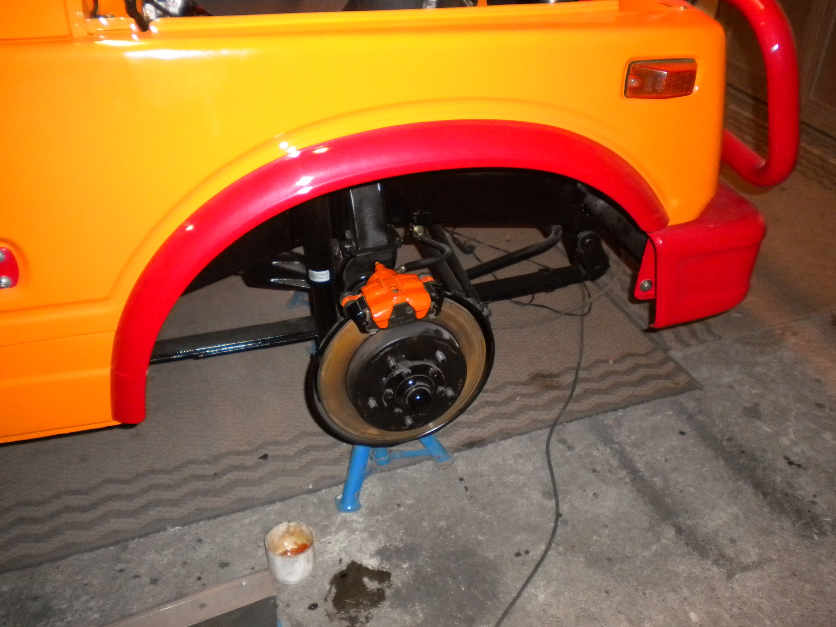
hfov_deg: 52.6
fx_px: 845
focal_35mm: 35
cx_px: 418
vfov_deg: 40.7
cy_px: 314
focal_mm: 6.3
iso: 400
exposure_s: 1/30
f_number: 3.1
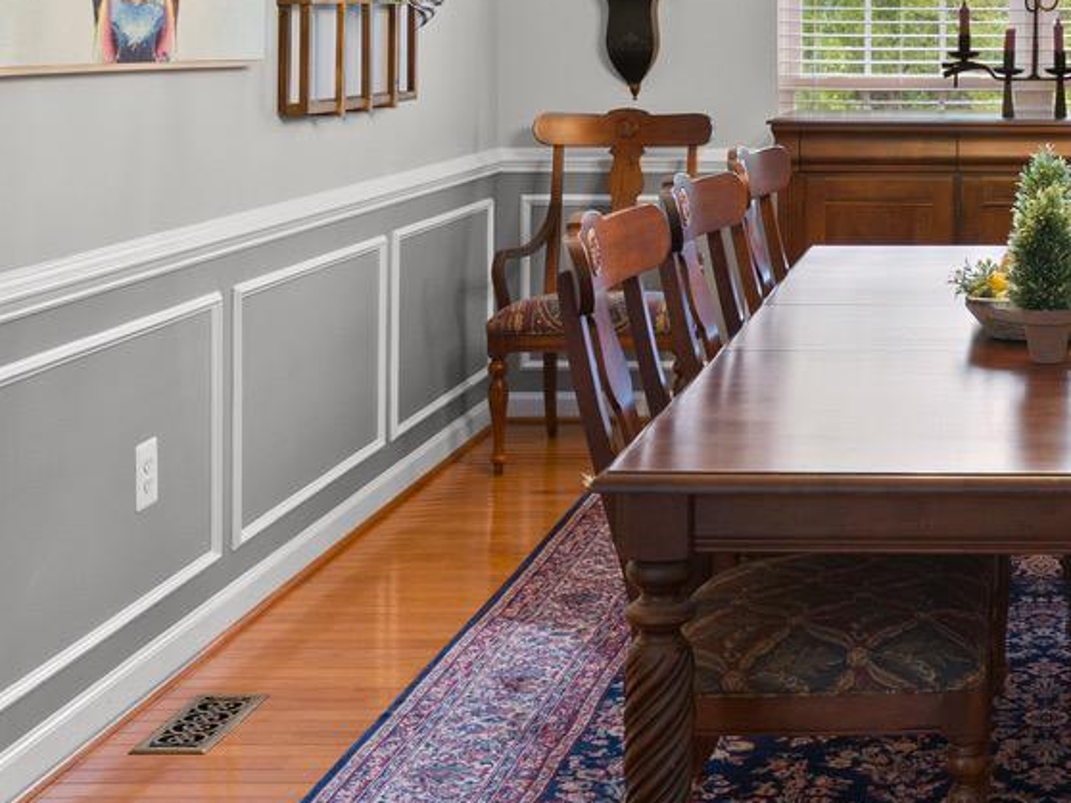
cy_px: 7
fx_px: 1856
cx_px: 1040
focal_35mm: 60
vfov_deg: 23.4
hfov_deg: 30.2
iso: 800
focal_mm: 17
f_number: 8
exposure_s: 1/5
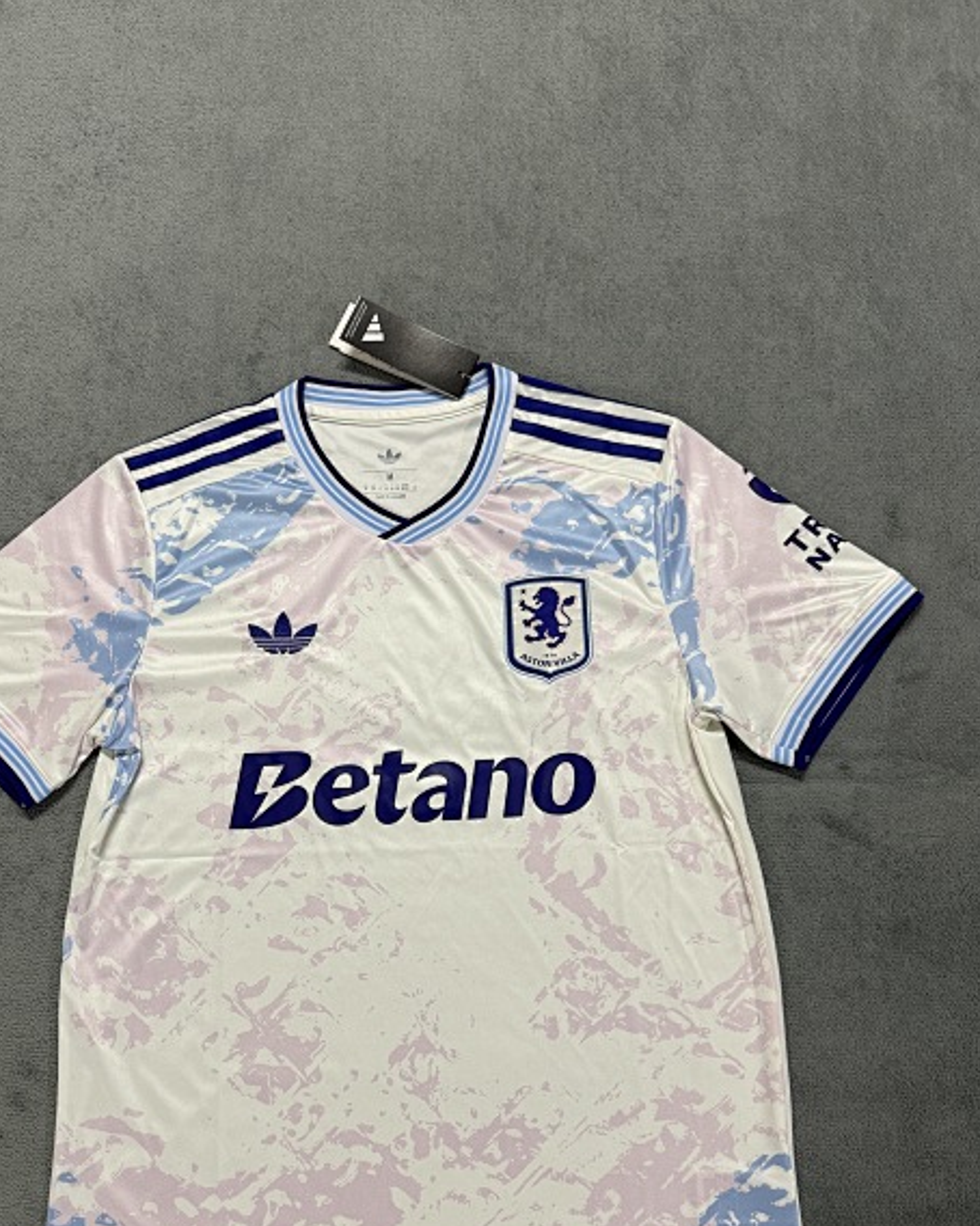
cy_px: 773
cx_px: 397
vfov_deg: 53.6
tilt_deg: -78.1
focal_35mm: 33
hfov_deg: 44.3
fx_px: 1197
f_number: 1.78
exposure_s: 1/100
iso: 200
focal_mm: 6.76
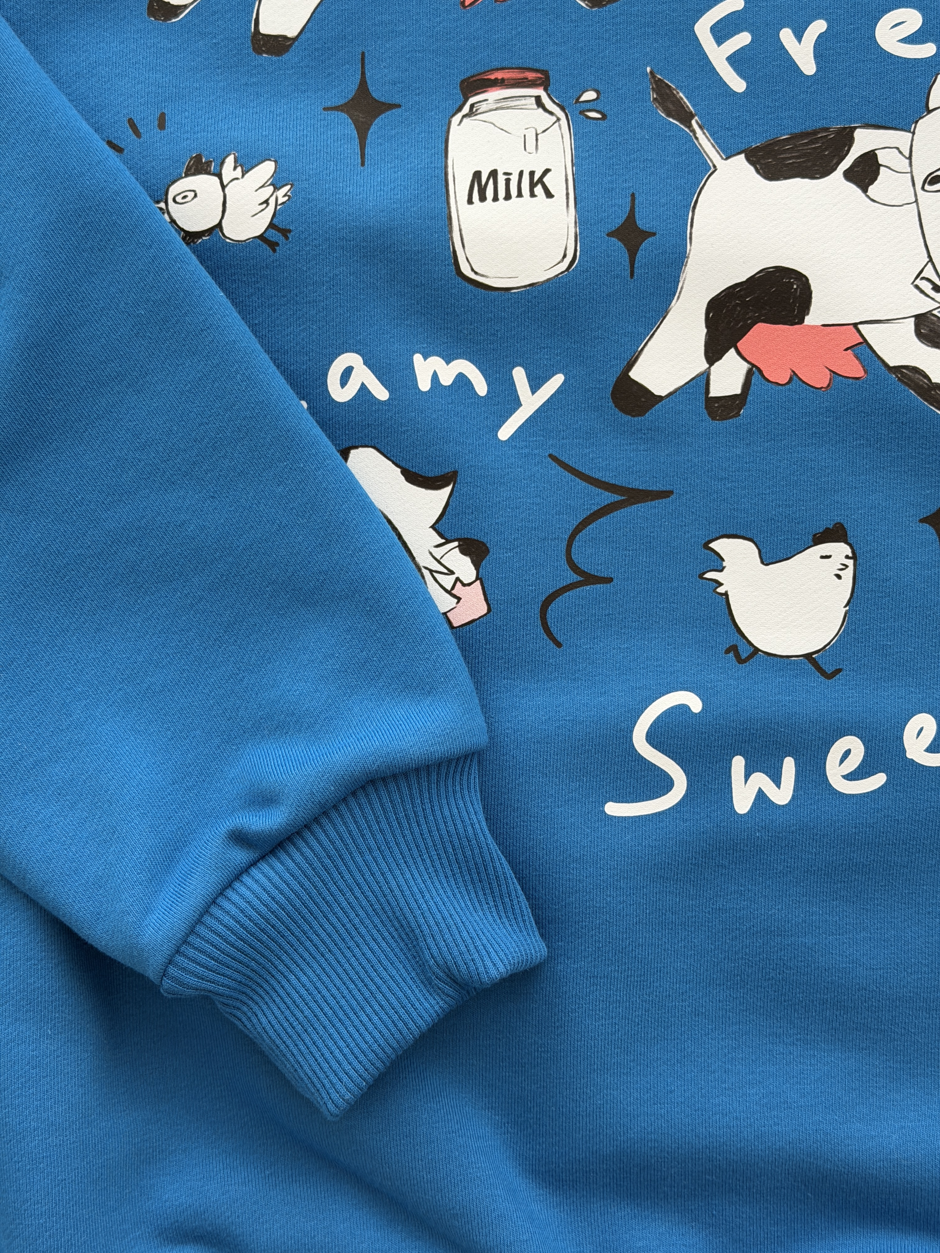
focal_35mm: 48
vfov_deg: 39.7
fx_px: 1738
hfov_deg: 30.3
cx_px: 470
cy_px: 626
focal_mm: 6.76
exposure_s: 1/60
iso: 200
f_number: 1.78
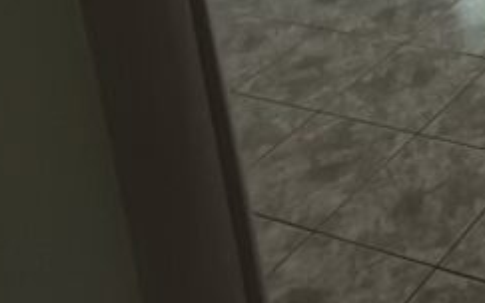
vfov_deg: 15.1
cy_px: -335
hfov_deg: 24.5
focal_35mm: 67
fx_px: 886
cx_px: 707
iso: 495
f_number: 2.2
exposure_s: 1/33.3
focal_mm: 1.65
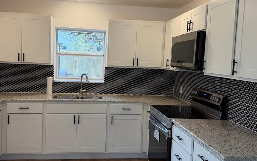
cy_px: 76
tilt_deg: -3.5
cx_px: 117
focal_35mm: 35
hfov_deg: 55.2
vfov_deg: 36.3
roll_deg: -1.4
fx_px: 245
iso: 100
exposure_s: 1/137
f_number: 1.78
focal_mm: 6.76
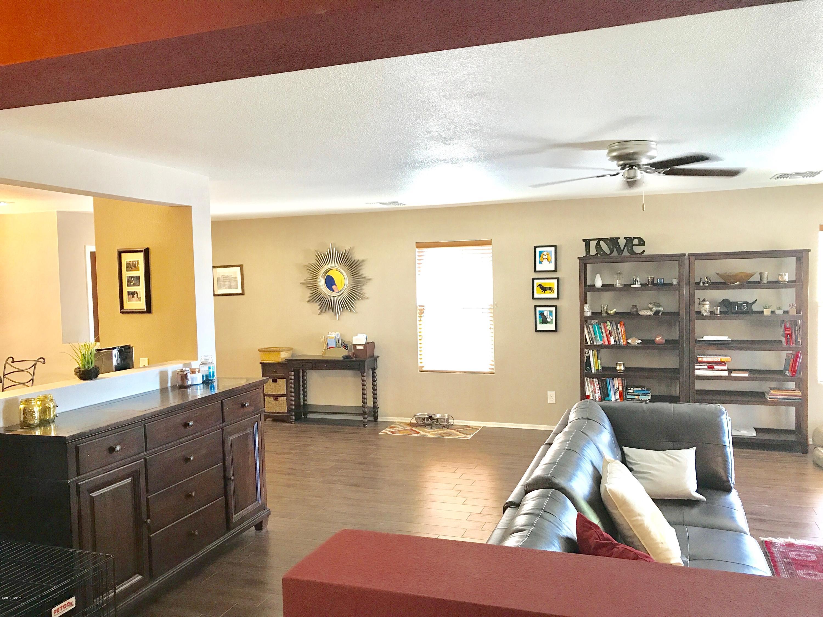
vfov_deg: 49.7
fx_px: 666
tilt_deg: -2.7
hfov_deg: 63.4
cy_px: 308
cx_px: 412
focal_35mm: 28
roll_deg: +1.9
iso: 40
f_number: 1.8
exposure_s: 1/15
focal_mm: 3.99
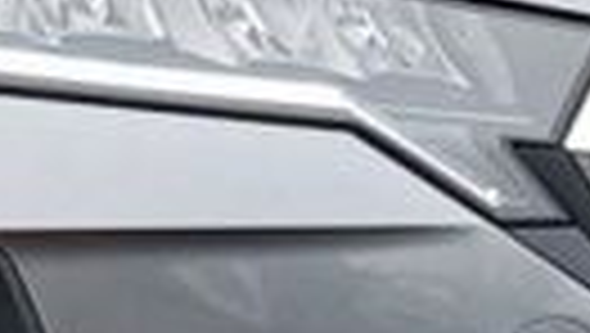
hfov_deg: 15.6
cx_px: -189
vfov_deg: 9.3
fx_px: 2036
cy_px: -36
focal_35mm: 130
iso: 25
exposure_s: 1/50
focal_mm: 3.98
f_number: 1.8
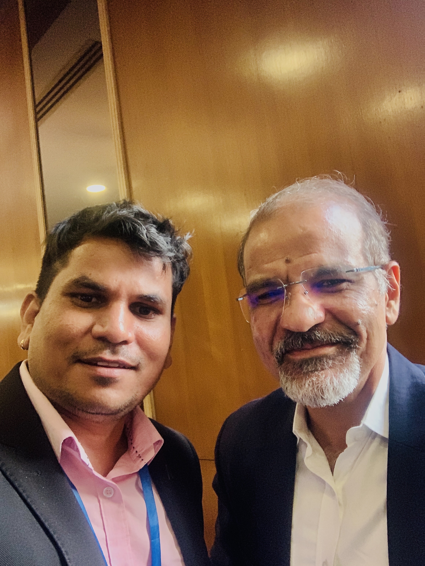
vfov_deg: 56.8
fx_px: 524
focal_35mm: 32
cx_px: 212
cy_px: 283
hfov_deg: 44.2
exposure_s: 1/25
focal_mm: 2.87
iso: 320
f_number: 2.2
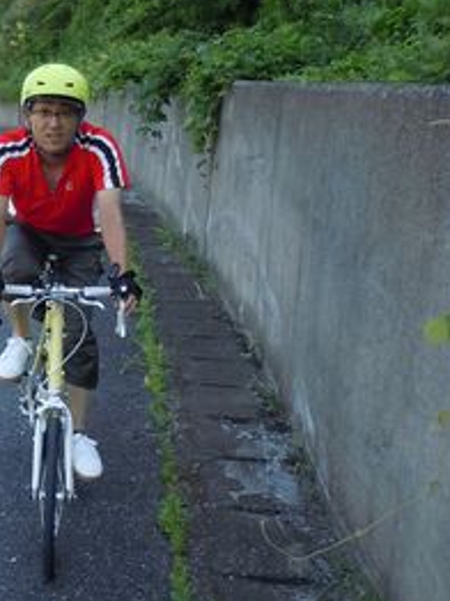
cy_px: 214
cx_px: 53
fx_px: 990
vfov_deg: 33.6
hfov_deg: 24.9
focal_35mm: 57
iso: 100
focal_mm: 5
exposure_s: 1/100
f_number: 3.7
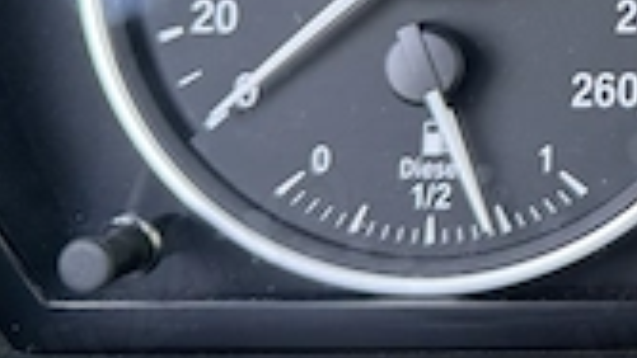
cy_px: -198
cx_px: 908
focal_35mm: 94
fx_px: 1588
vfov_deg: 12.2
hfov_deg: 20.1
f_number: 1.78
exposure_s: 1/121
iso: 200
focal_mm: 6.76
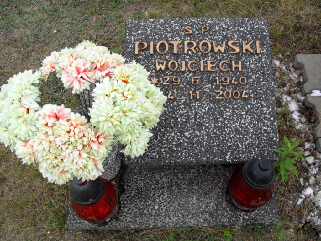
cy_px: 120
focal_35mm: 35
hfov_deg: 52.6
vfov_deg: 40.7
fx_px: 325
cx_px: 160
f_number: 3.2
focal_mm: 6.3
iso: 100
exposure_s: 1/350
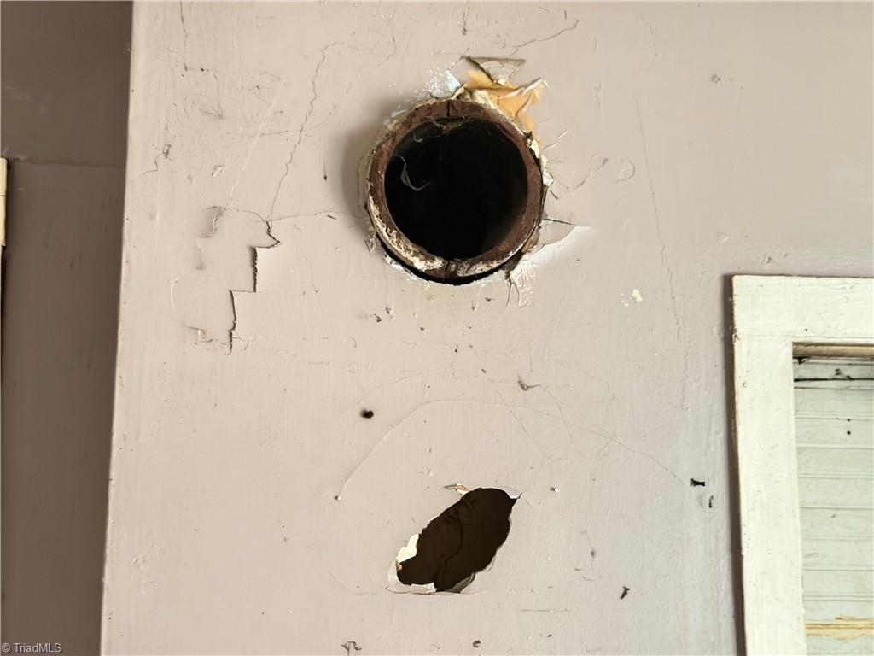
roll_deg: +0.5
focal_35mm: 48
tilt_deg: +8.7
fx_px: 1212
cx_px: 437
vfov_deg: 30.3
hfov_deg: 39.7
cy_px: 328
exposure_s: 1/15
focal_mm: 6.76
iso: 1000
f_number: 1.78
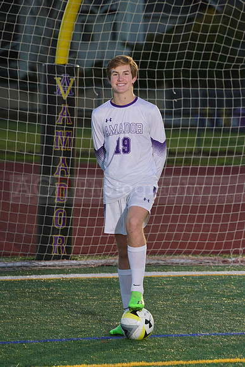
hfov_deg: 5.5
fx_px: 2550
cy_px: 184
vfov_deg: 8.2
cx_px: 122
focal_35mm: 250
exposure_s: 1/200
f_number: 8
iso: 100
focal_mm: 250
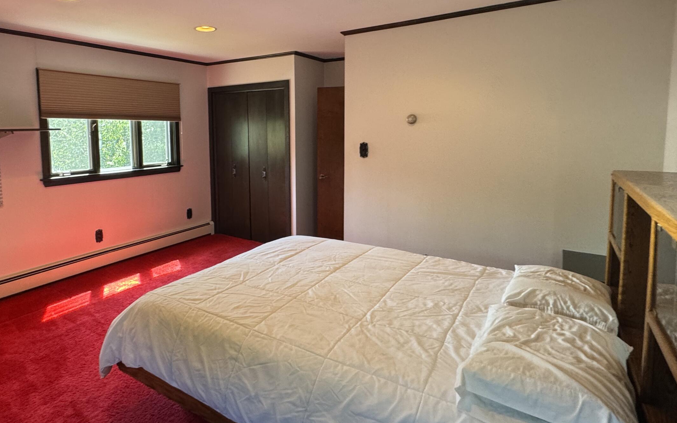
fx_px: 387
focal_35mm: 21
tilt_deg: -5.1
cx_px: 289
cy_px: 163
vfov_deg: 56.7
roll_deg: +1.7
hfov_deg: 81.8
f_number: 2.2
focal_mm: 2.22
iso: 200
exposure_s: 1/120
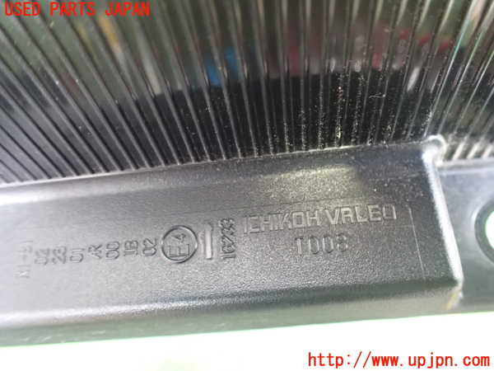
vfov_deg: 46.8
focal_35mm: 30
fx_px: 428
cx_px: 247
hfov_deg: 60.0
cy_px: 186
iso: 1600
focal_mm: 5.4
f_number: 2.3
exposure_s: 1/30
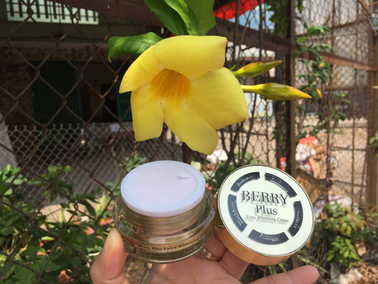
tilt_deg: -3.8
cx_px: 189
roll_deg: +2.0
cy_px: 142
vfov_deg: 48.2
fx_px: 317
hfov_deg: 61.7
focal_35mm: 29
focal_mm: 4.15
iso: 32
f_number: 2.2
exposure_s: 1/2198
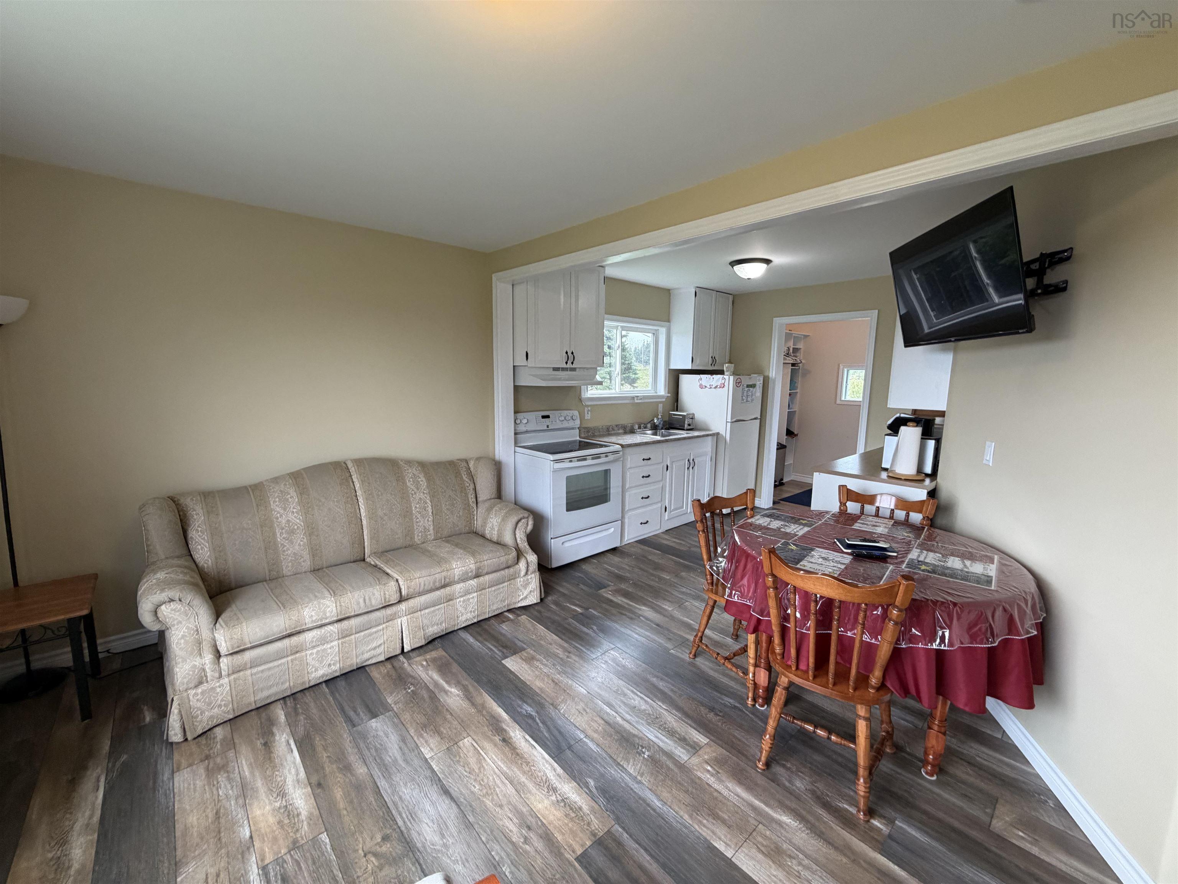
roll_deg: -0.3
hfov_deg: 102.1
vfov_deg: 85.7
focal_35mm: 14
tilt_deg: -8.1
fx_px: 476
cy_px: 442
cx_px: 589
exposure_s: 1/120
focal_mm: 2.22
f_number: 2.2
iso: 250
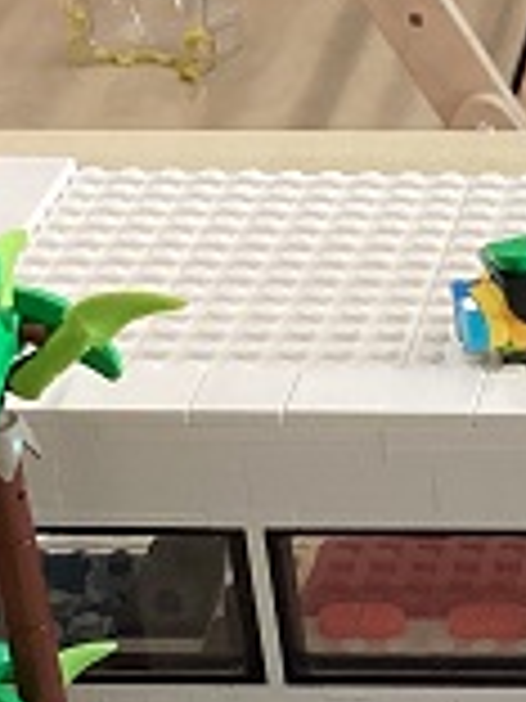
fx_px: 2674
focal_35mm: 132
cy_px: 716
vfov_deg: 14.7
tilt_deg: -32.5
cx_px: 796
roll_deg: +0.8
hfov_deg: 10.8
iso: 250
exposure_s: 1/40
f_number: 2.4
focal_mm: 3.3
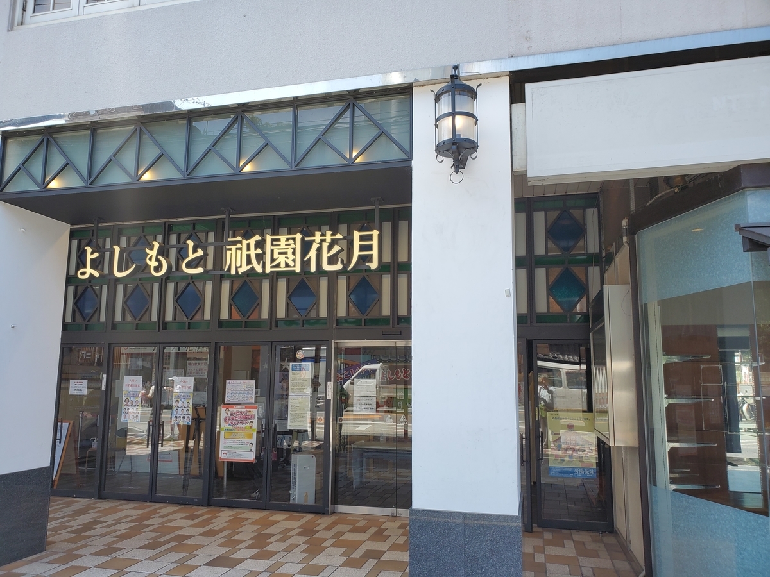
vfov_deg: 53.1
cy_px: 288
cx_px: 385
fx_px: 578
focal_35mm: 26
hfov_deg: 67.3
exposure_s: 1/340
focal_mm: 4.3
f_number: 2.4
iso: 50
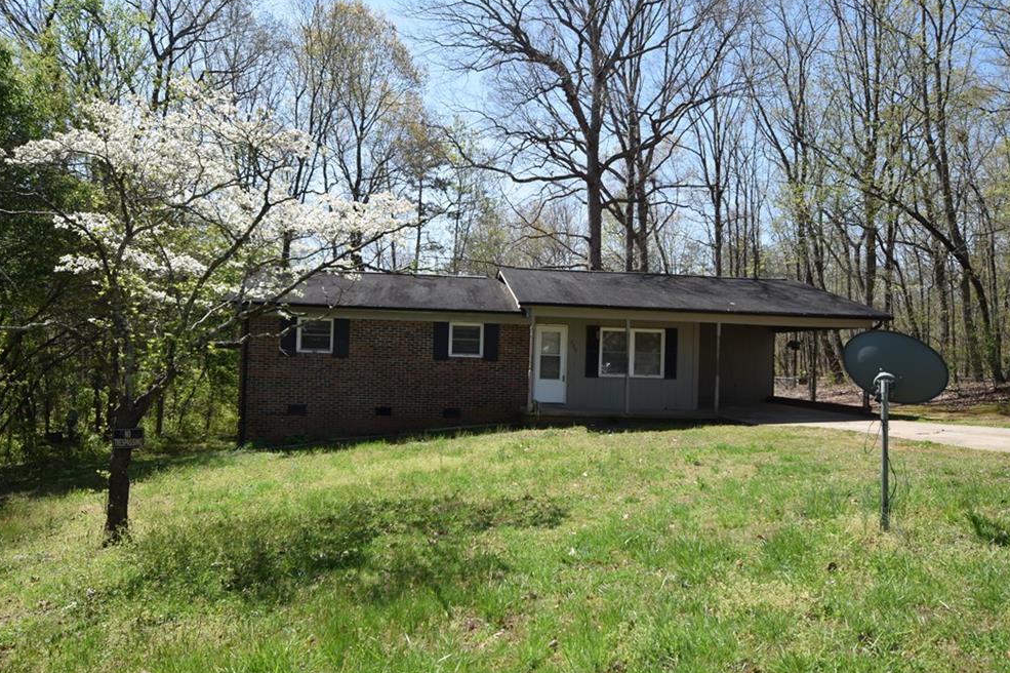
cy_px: 343
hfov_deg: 68.3
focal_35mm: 27
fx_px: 744
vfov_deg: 48.7
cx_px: 521
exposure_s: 1/250
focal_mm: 17
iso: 200
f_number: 8
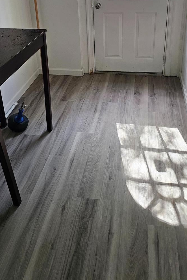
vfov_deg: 50.7
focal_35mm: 37
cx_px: 90
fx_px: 288
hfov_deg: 35.9
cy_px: 87
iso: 250
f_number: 1.7
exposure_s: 1/180
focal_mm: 6.3
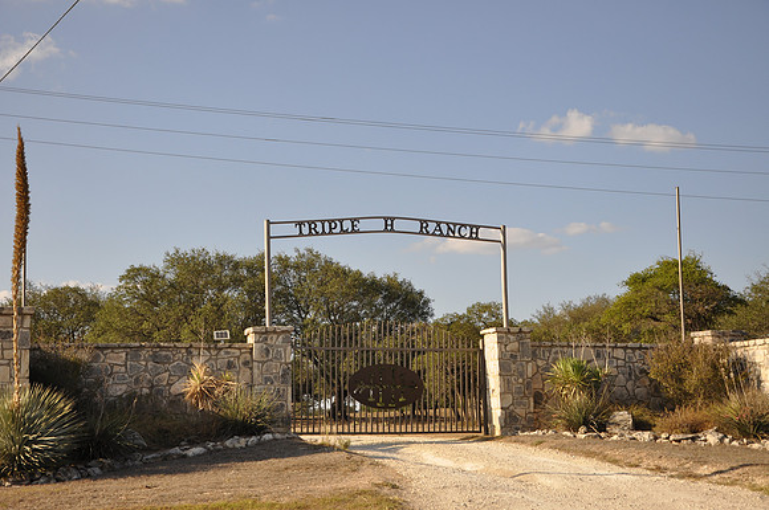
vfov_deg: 21.5
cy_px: 255
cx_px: 384
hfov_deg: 31.9
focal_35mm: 63
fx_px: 1344
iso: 200
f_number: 7.1
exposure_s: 1/200
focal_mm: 42
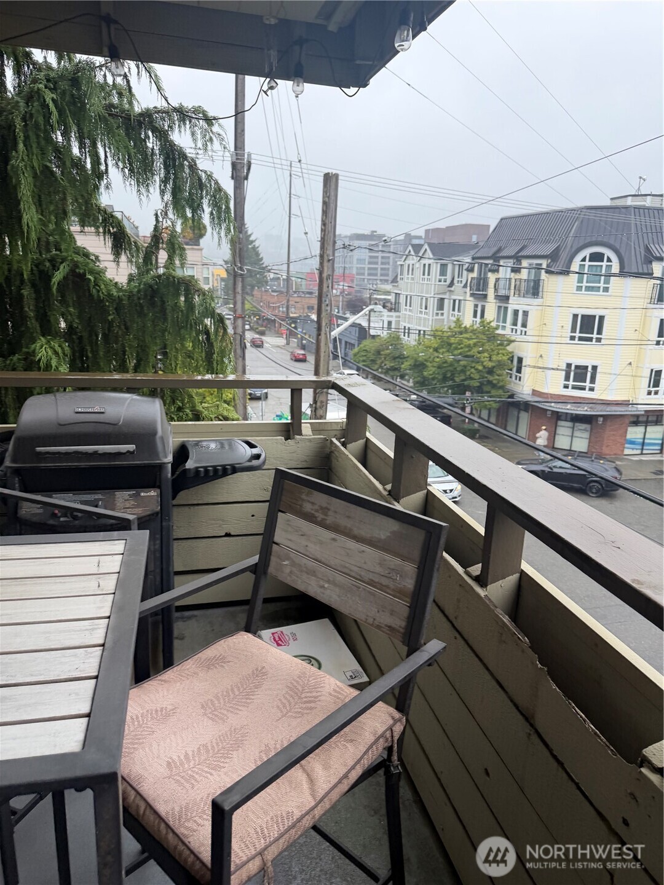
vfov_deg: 71.6
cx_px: 332
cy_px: 442
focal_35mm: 24
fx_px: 614
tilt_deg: -13.8
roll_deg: -0.4
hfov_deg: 56.8
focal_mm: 6.76
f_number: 1.78
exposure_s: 1/265
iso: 64
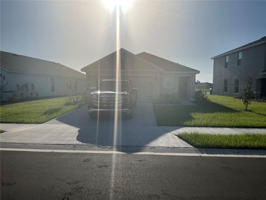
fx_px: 223
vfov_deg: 48.2
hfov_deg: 61.7
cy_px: 100
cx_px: 133
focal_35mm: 29
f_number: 1.8
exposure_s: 1/8621
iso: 25
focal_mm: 3
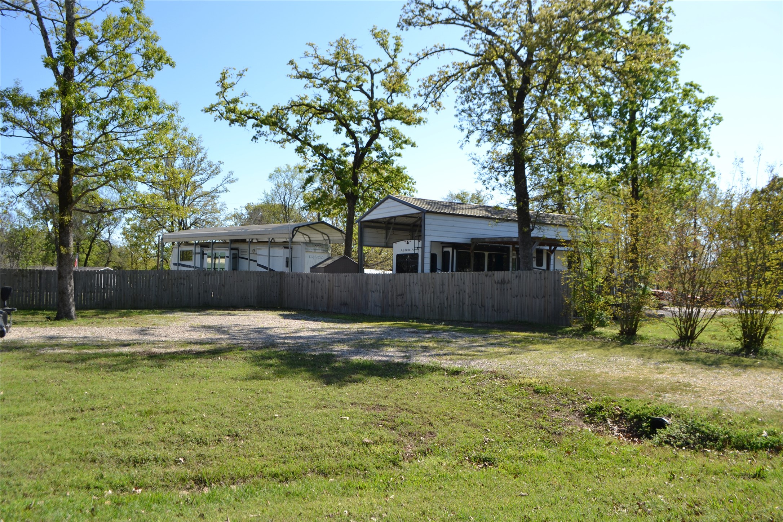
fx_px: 587
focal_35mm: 27
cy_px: 261
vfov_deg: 47.9
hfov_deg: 67.4
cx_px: 392
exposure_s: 1/200
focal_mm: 18
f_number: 7.1
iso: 100
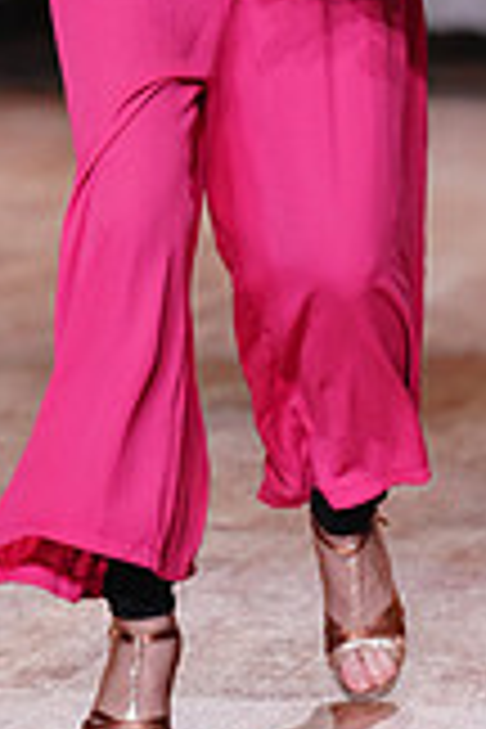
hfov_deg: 3.5
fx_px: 8039
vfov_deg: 5.2
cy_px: -310
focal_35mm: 397
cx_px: 506
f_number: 2.8
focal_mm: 111
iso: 1000
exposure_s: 1/400
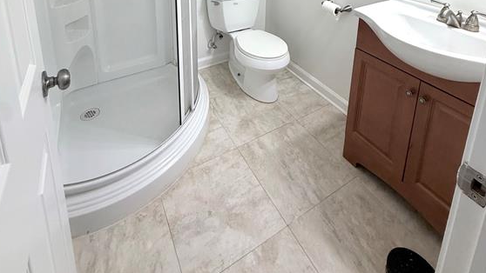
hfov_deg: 83.8
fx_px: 271
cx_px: 238
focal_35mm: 21
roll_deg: -0.3
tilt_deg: -11.6
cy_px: -25
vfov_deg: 42.5
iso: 200
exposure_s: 1/120
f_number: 2.2
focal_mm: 2.22
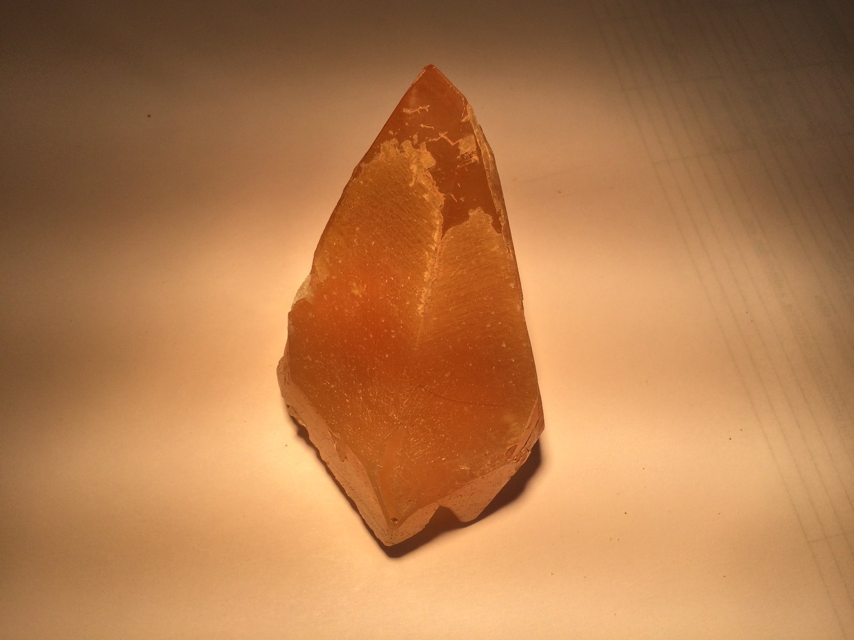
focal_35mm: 29
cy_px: 320
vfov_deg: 48.2
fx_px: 715
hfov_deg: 61.7
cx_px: 427
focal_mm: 4.15
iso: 32
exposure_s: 1/595
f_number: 2.2
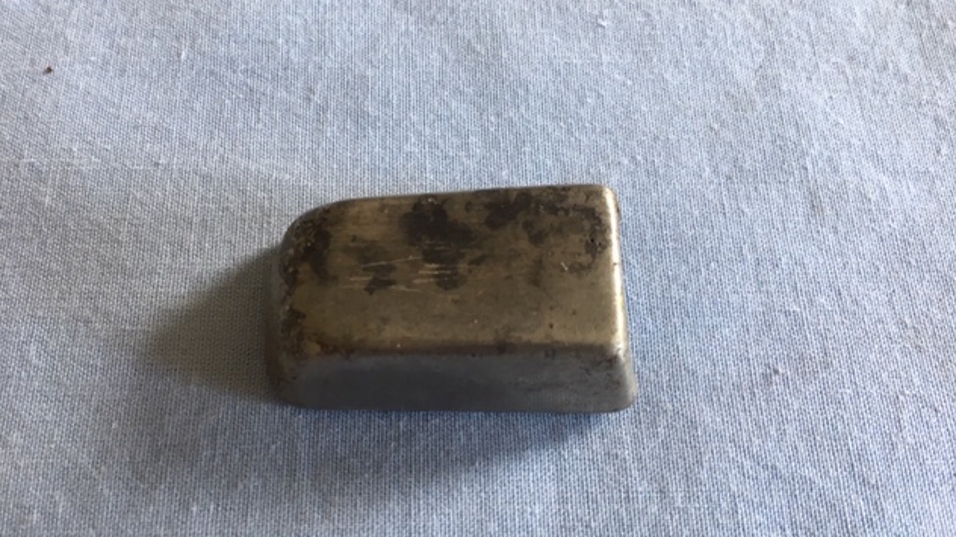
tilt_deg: -67.4
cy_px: 275
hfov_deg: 61.0
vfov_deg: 36.6
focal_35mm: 32
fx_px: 811
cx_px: 476
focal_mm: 4.15
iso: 64
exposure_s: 1/33
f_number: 2.2
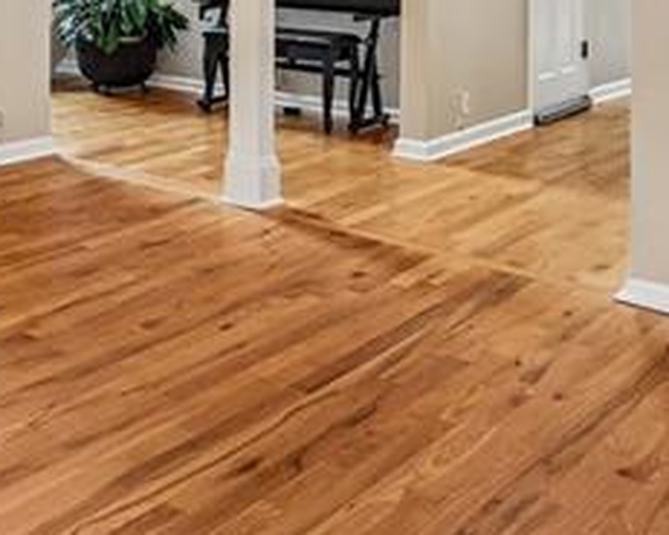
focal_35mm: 52
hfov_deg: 29.6
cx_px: -180
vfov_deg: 26.5
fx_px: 1030
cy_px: -72
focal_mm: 16
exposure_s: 1/30
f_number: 8
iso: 800
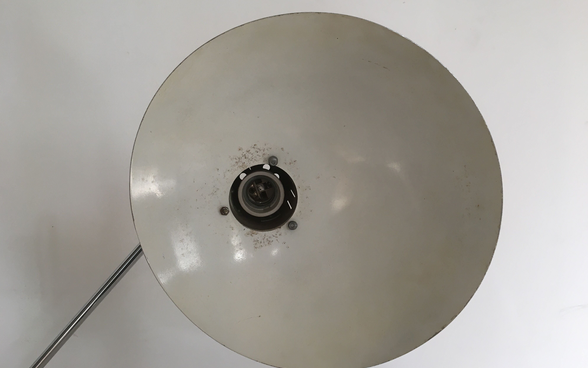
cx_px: 293
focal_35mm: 31
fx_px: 497
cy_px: 184
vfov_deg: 40.6
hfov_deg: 61.2
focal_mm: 4.15
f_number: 2.2
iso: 25
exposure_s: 1/33
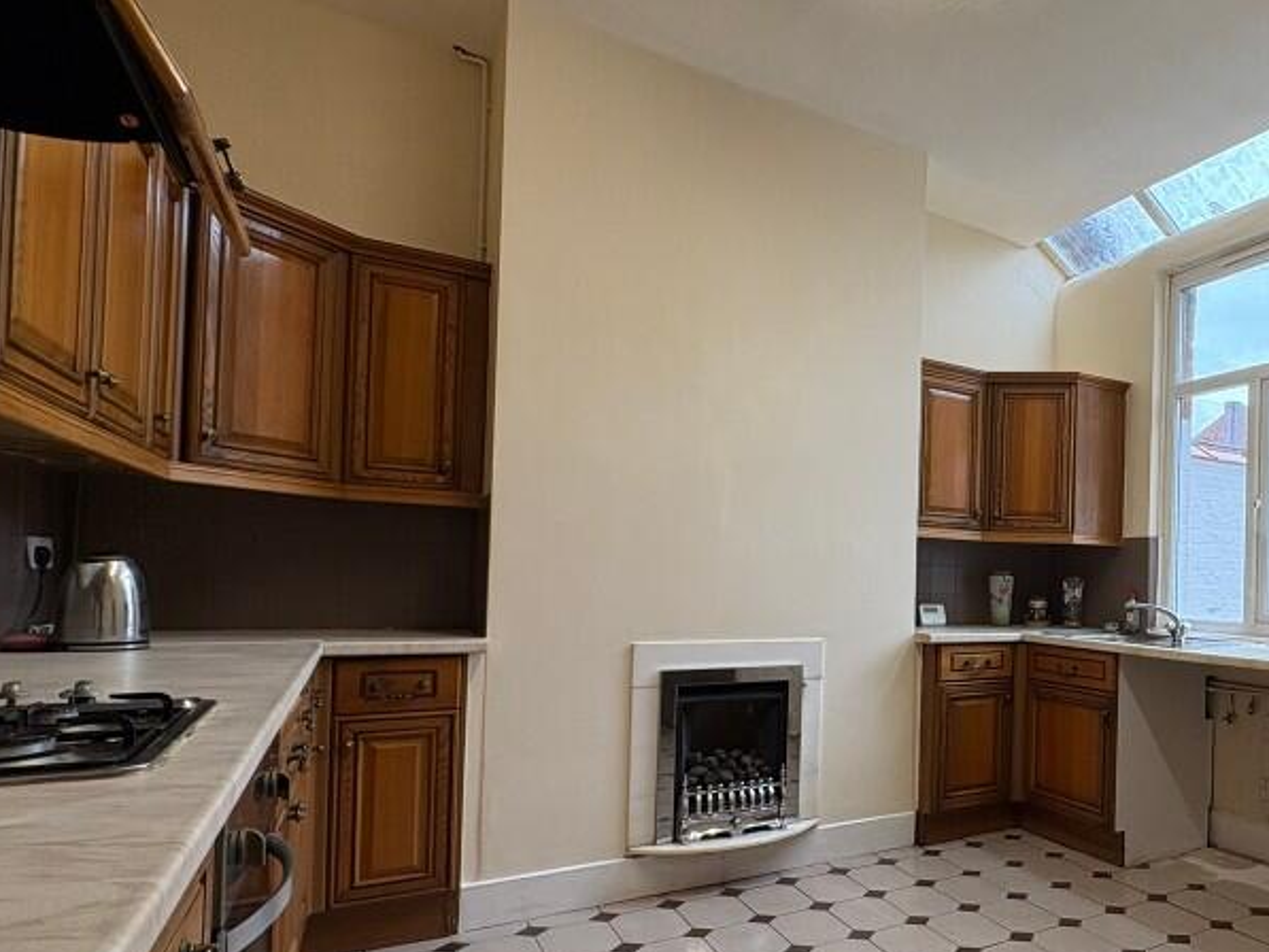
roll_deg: -1.1
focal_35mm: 24
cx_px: 1065
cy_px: 576
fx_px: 880
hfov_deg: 63.5
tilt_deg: +1.2
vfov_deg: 56.4
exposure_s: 1/125
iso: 64
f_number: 2.2
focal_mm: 2.22
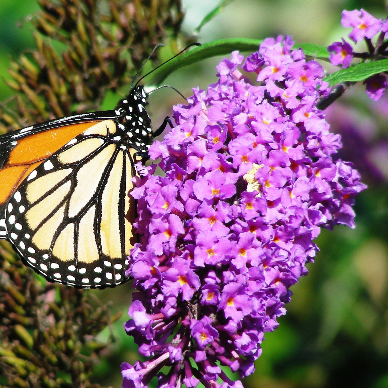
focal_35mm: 542
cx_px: 85
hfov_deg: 3.2
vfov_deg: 3.2
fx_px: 6873
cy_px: 205
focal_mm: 63.3
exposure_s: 1/303
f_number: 4
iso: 50
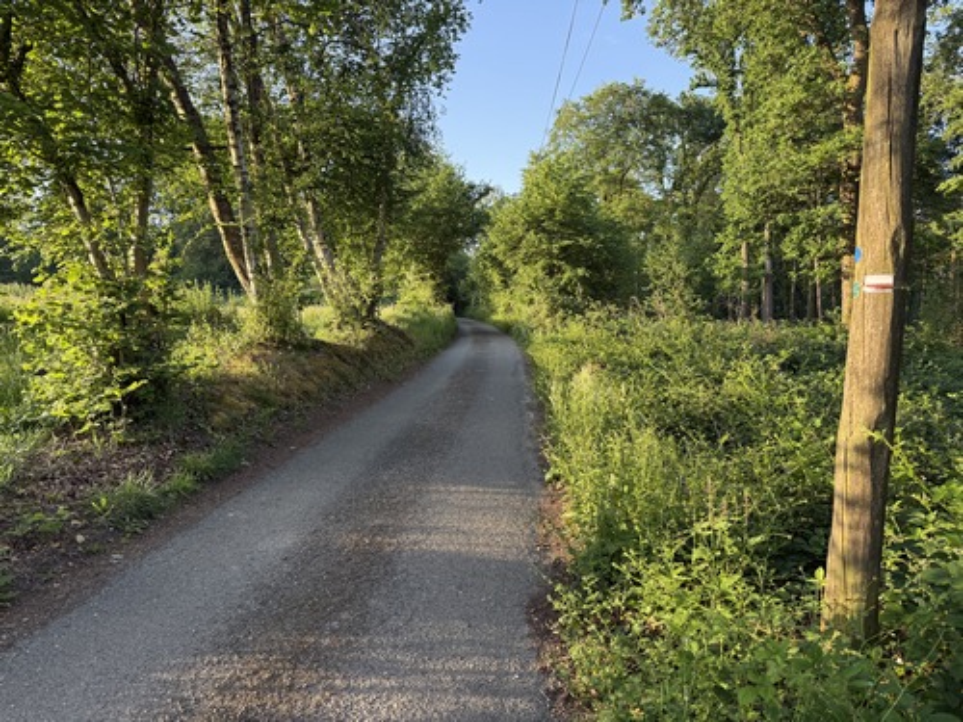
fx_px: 668
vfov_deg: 56.8
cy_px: 361
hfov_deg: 71.6
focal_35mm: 24
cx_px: 482
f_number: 1.78
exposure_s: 1/426
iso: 100
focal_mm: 6.76
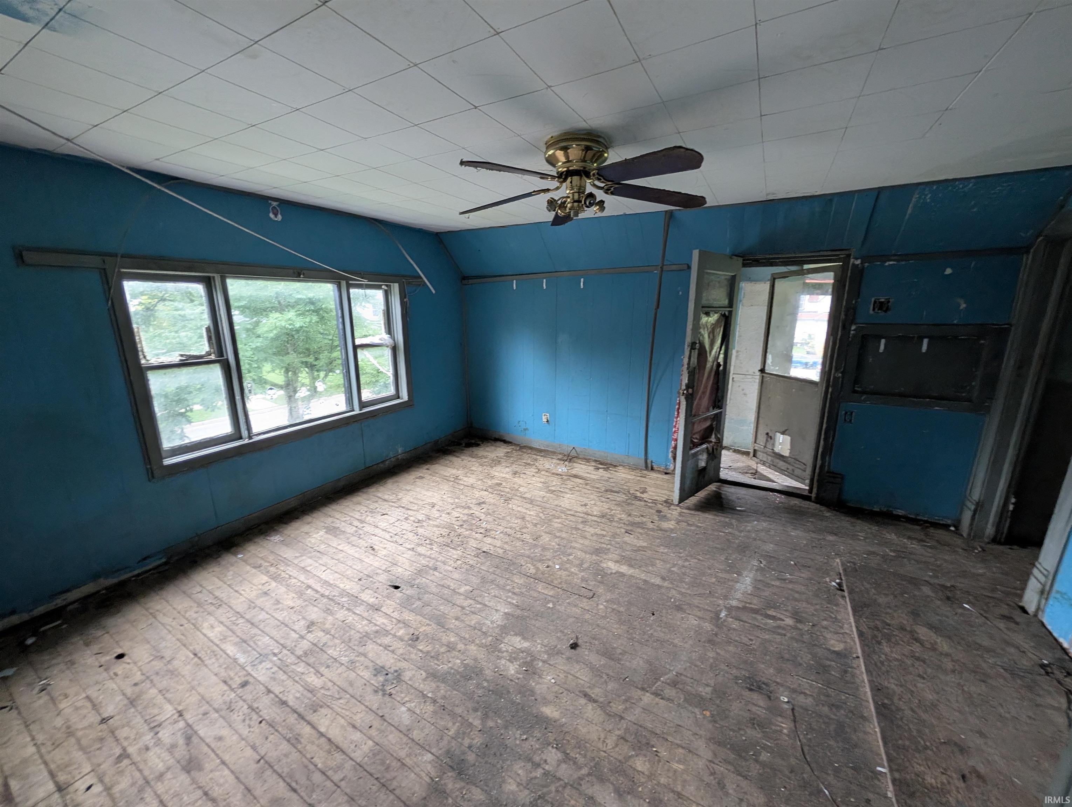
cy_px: 404
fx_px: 372
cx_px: 536
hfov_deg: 110.5
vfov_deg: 94.6
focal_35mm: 12
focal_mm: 2.02
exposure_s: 1/35.3
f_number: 1.7
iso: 79
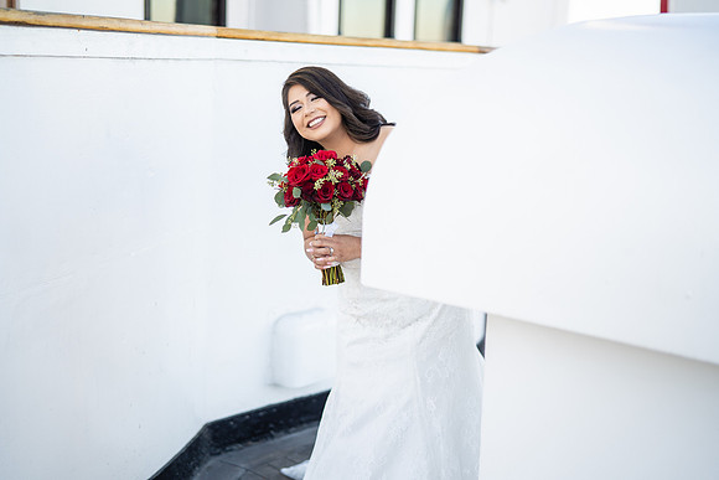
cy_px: 240
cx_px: 360
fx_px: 999
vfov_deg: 27.0
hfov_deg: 39.6
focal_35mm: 50
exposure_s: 1/1600
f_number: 1.4
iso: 200
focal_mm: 50
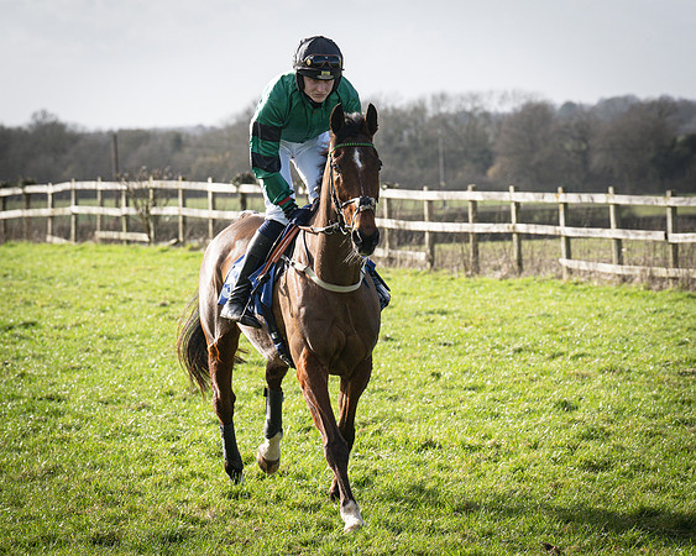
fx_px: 4718
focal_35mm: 229
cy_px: 225
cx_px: 475
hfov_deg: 8.4
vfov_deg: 6.7
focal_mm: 110
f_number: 5
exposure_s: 1/1250
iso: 400
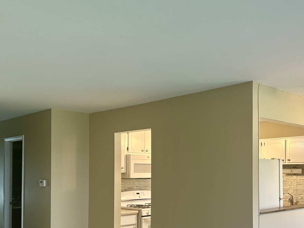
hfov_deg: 44.4
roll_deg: +0.2
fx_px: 369
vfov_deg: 33.8
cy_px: 166
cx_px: 191
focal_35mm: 42
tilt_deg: +0.5
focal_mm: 5.7
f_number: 1.5
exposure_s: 1/60
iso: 80
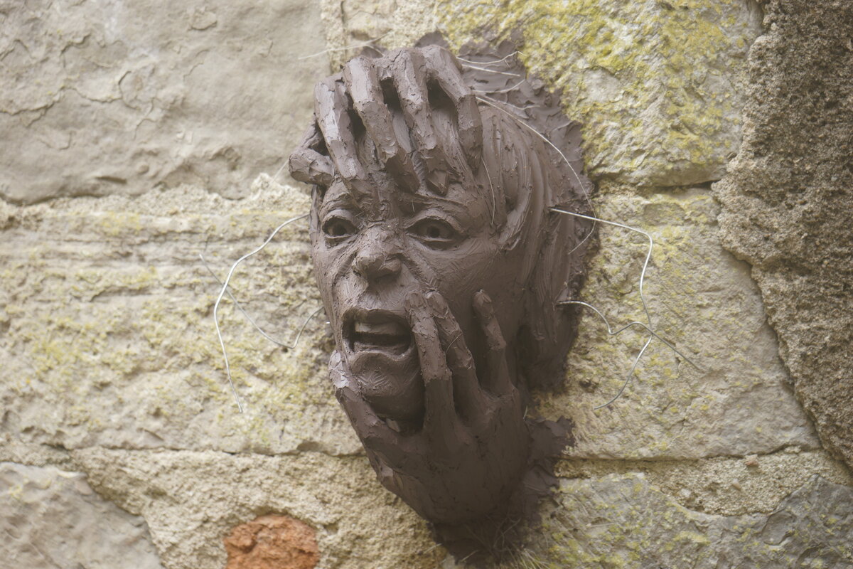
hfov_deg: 30.1
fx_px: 1587
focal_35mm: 67
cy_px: 284
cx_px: 426
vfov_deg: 20.3
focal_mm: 67
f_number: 5.6
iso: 400
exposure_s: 1/125
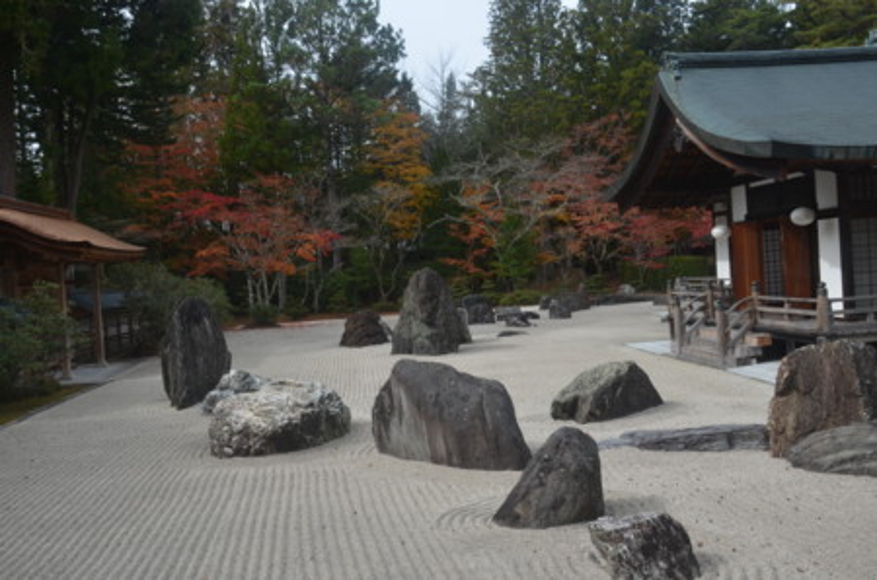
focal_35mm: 33
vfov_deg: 39.8
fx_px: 802
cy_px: 290
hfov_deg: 57.3
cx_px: 438
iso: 200
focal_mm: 22
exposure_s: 1/250
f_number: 8
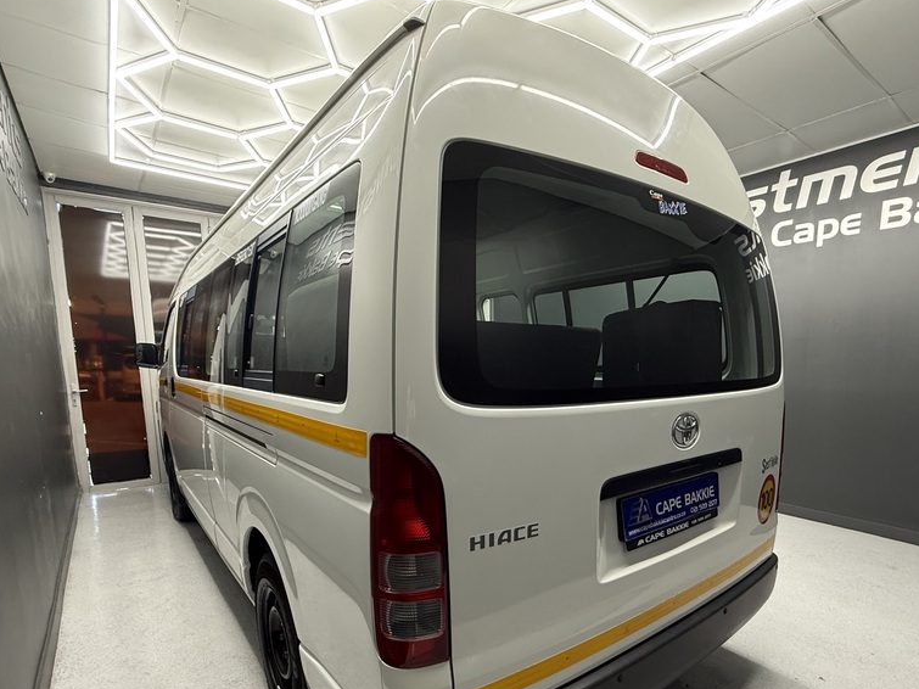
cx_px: 503
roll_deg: +0.6
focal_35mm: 19
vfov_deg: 67.6
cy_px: 430
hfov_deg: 84.4
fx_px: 504
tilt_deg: -7.7
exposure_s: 1/50
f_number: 2.2
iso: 250
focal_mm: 2.22
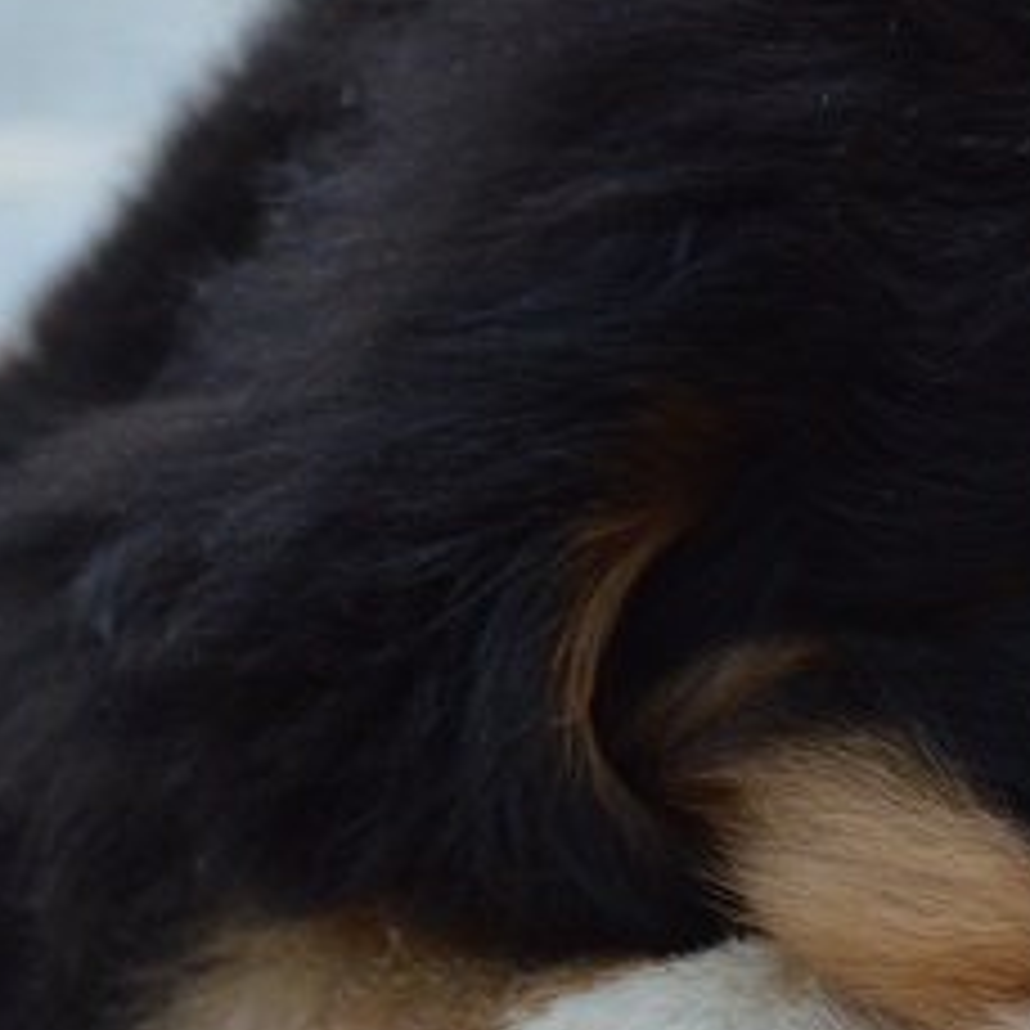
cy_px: 796
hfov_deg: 6.6
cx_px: 1689
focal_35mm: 261
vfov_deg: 6.7
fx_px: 8786
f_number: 5.6
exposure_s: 1/500
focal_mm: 52
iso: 640
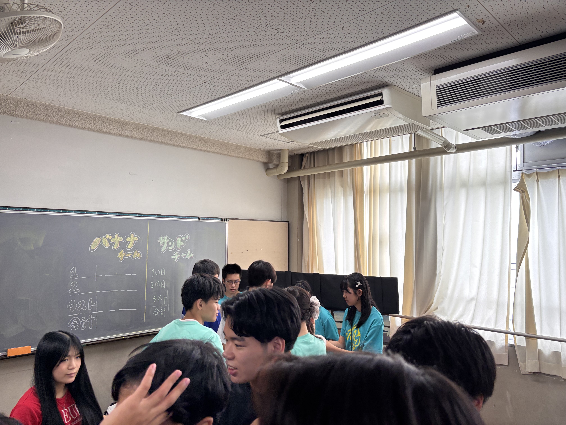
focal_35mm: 26
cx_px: 283
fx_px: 425
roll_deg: -2.0
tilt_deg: +2.5
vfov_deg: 53.1
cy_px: 212
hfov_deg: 67.3
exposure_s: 1/120
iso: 100
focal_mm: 5.96
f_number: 1.6
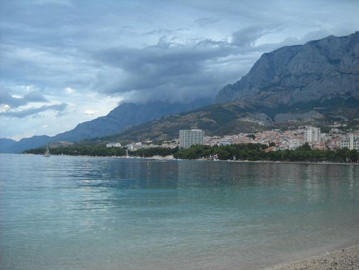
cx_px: 180
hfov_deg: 45.8
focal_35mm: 41
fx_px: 425
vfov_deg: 35.2
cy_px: 135
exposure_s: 1/60
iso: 191
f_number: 3.1
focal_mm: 6.72
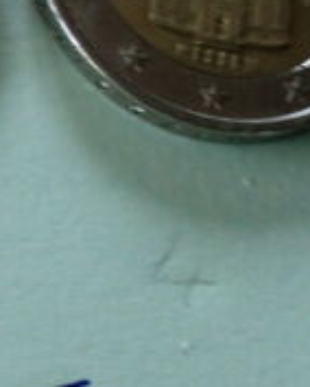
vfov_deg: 9.8
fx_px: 2210
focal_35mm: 193
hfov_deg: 7.4
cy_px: 494
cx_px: -500
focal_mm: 6.3
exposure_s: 1/60
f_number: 3.1
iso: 125
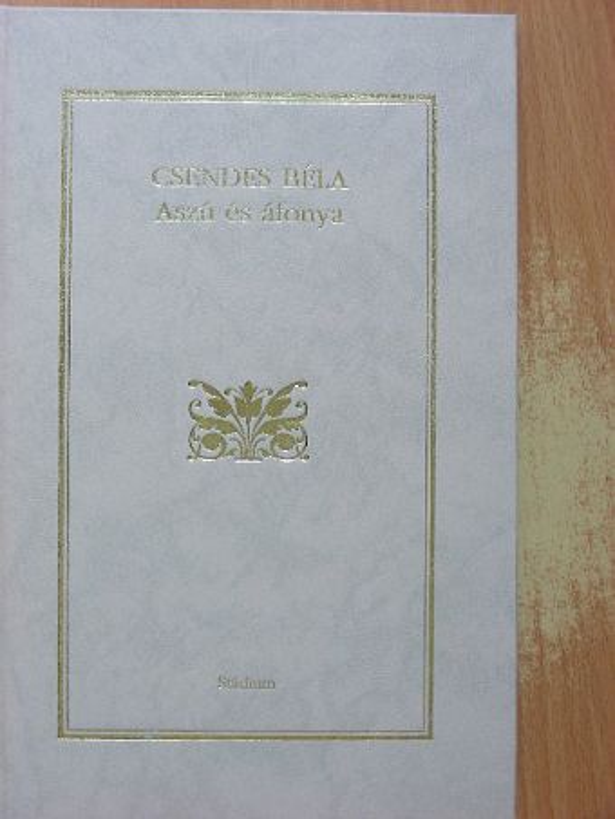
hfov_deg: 21.0
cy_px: 410
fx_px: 1657
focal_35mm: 70
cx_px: 308
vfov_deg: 27.8
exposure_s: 1/32
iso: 100
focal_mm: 11.7
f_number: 3.5
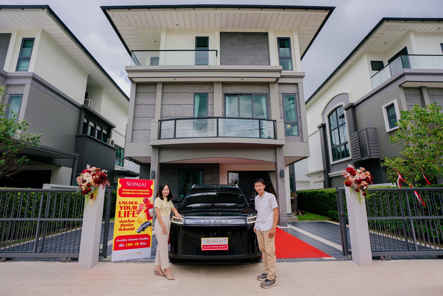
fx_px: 215
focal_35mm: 18
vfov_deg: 68.9
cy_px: 148
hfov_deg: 91.6
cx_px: 222
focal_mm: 17.5
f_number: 6.3
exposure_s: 1/320
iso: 100
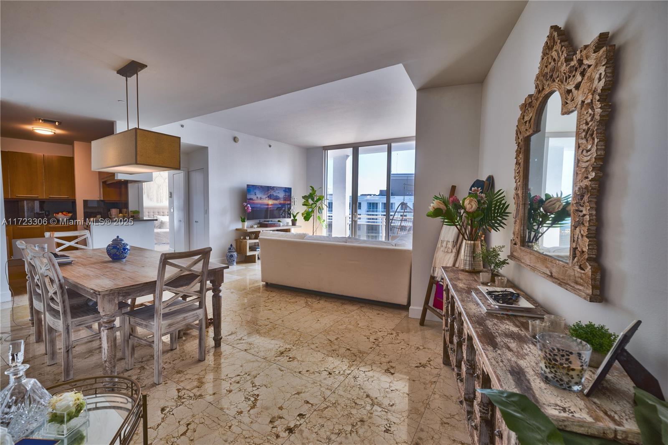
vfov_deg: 77.3
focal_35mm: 15
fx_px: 278
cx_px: 334
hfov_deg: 100.4
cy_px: 222
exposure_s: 1/10
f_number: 8
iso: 200
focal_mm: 15
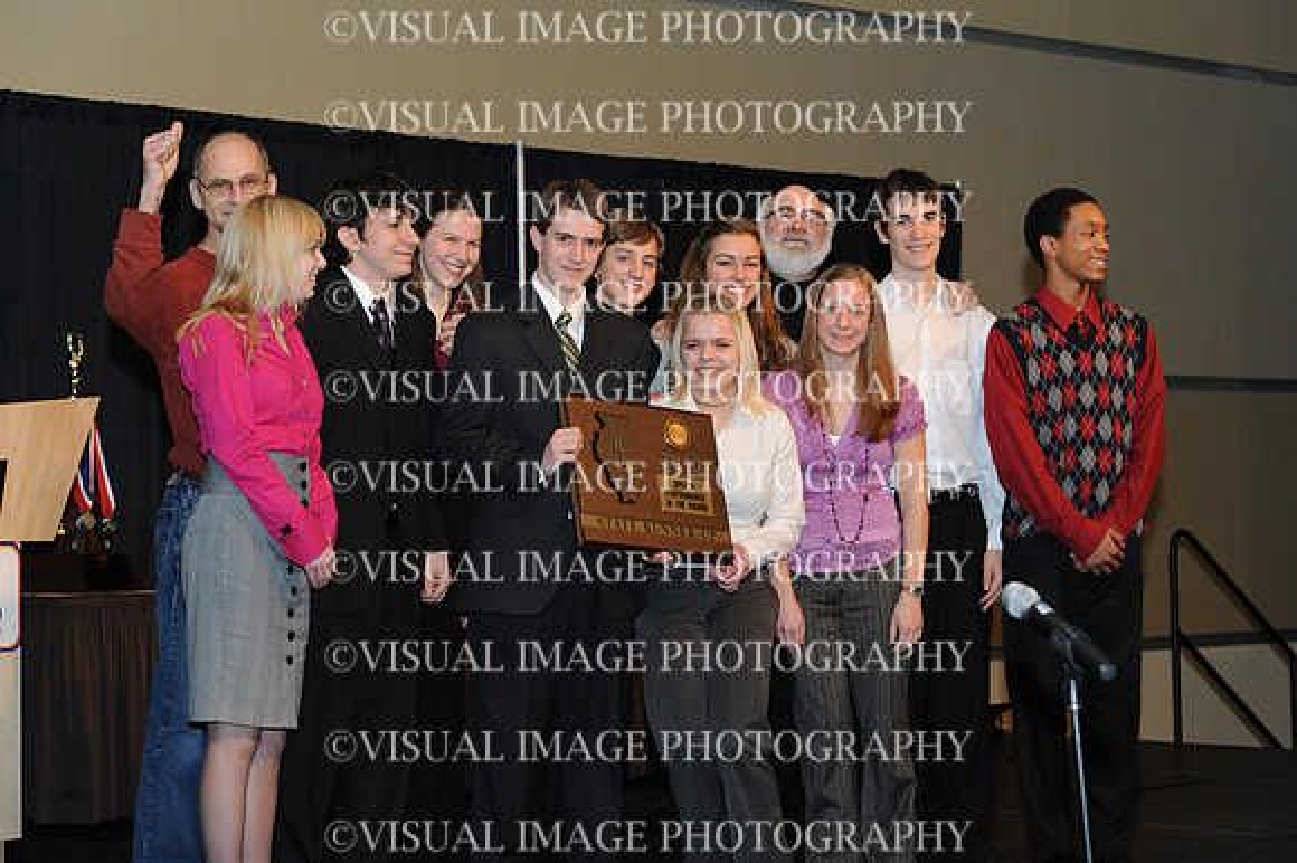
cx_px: 648
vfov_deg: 17.0
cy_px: 432
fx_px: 2880
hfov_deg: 25.4
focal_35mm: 80
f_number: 5.6
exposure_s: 1/160
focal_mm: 80
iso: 1250
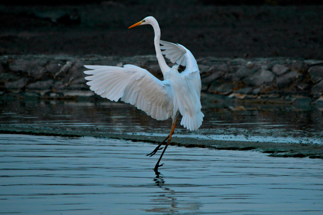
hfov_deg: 4.1
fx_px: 4487
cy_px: 108
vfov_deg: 2.8
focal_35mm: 500
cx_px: 162
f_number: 8
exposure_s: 1/750
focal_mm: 500
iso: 400
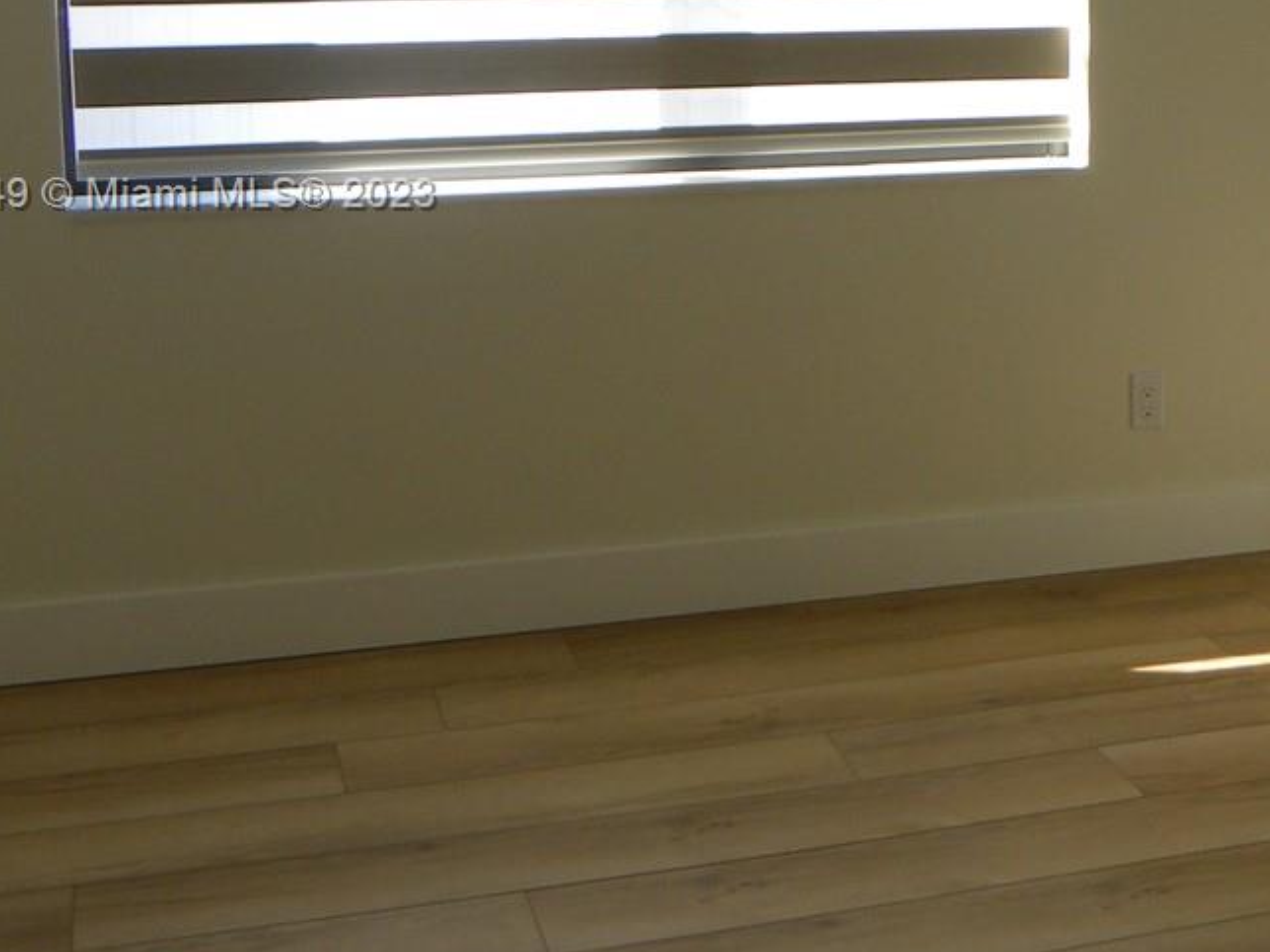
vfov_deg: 20.2
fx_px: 2642
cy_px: 197
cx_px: 1382
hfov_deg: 25.2
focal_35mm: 72
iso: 74
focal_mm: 5.2
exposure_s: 1/69.4
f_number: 2.8
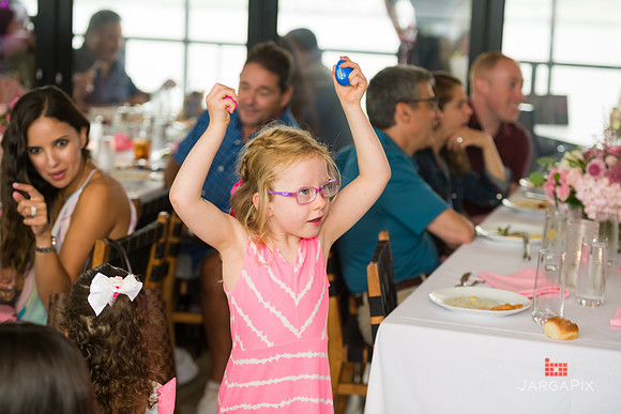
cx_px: 310
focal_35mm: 80
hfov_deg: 25.4
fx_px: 1380
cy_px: 207
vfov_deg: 17.1
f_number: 3.2
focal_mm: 80
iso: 400
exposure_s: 1/200
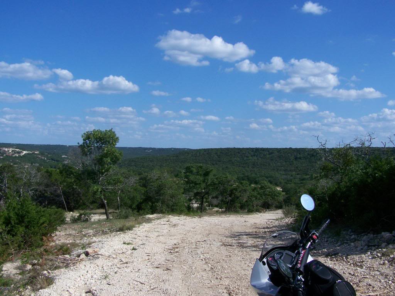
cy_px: 148
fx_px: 434
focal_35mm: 38
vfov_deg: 37.7
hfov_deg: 49.0
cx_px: 198
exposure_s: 1/1000
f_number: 5.6
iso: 80
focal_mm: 6.3
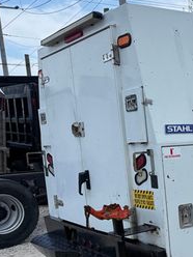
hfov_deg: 20.3
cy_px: 187
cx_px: 291
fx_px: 461
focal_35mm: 62
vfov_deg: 30.8
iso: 80
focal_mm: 6.76
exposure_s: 1/4673
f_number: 1.78
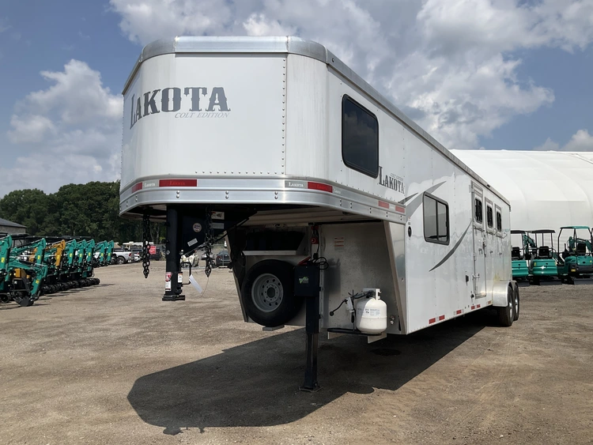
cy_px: 222
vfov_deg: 48.3
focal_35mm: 29
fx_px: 497
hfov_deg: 61.6
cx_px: 296
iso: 25
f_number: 1.8
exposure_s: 1/4065
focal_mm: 3
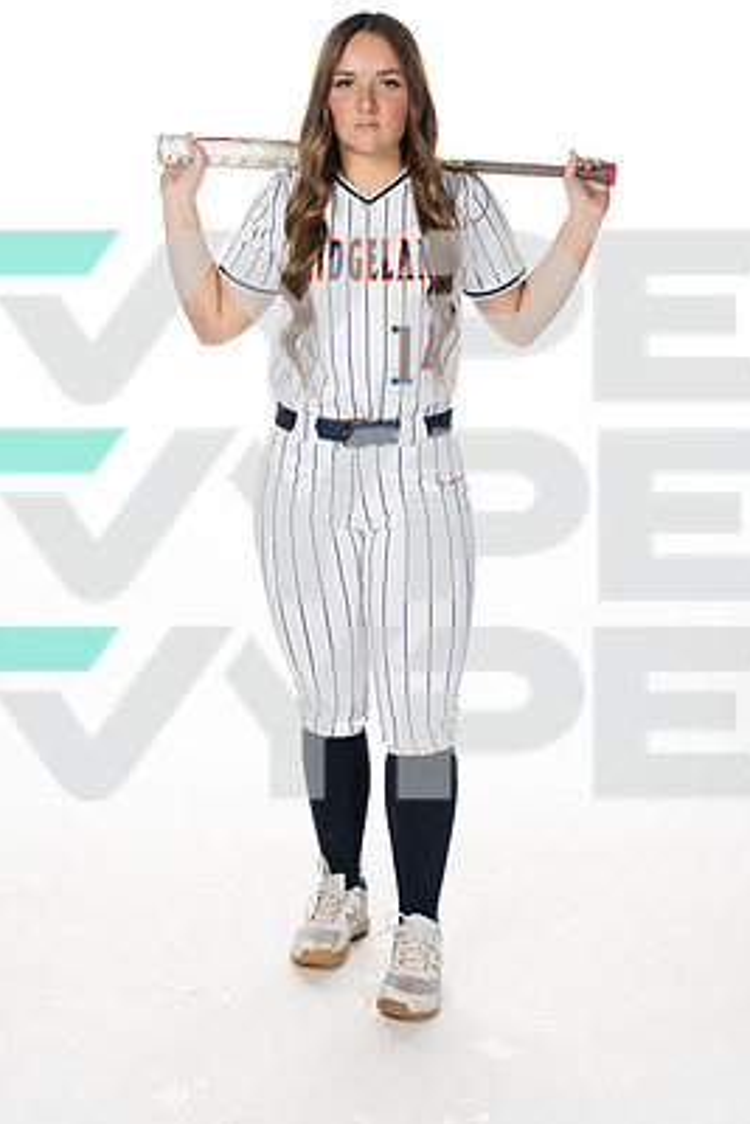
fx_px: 1686
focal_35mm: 54
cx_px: 371
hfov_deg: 25.1
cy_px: 517
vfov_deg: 36.8
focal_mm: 48
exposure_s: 1/250
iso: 400
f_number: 6.3
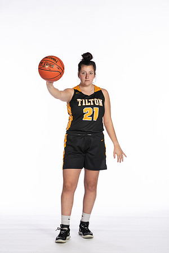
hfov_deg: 12.2
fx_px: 792
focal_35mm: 112
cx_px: 84
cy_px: 126
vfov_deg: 18.2
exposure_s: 1/100
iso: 100
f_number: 5.6
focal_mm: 75
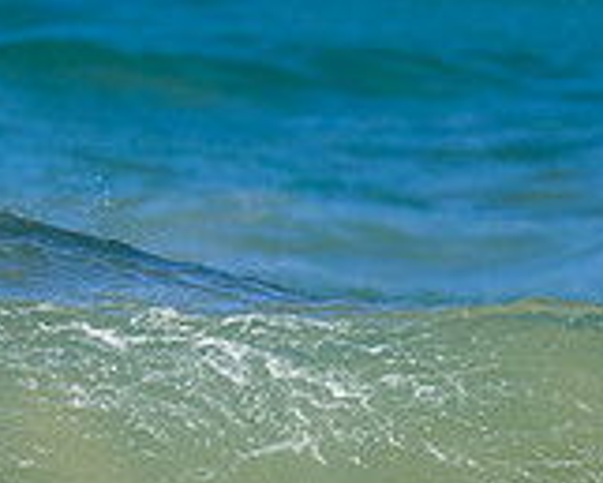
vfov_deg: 0.4
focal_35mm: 3716
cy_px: 398
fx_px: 66358
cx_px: -120
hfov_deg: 0.5
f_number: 6.3
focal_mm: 800
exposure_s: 1/2000
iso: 250
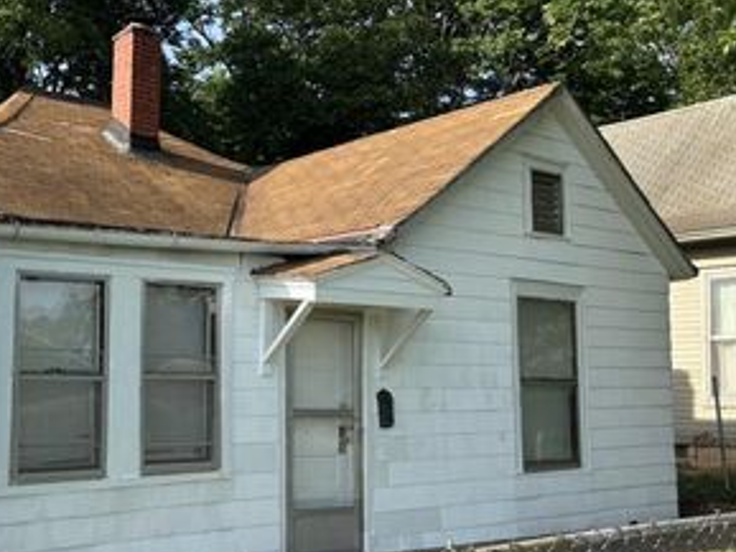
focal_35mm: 45
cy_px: 335
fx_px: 957
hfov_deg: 40.5
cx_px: 155
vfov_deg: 32.1
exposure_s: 1/2242
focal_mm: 5.96
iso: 50
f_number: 1.6
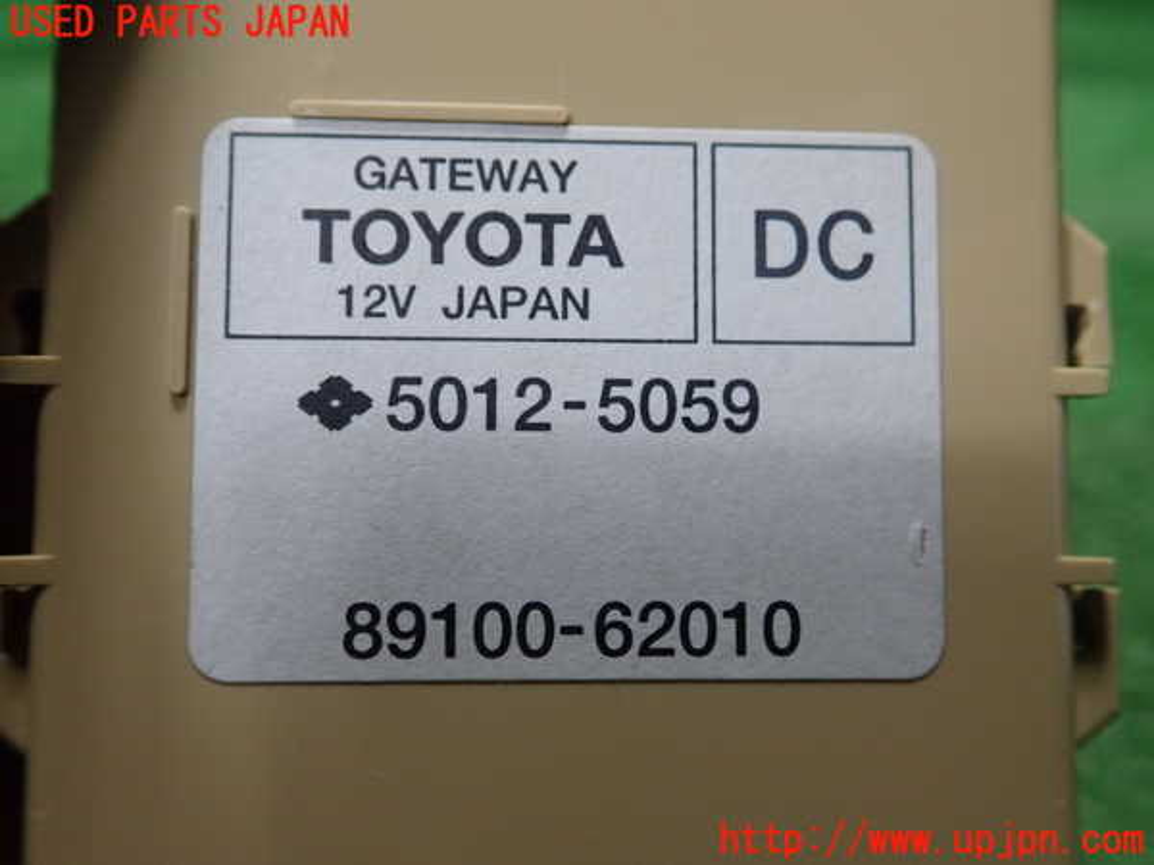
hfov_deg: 60.0
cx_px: 577
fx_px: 1000
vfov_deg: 46.8
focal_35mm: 30
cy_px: 432
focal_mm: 5.5
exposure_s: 1/125
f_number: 2.3
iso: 250
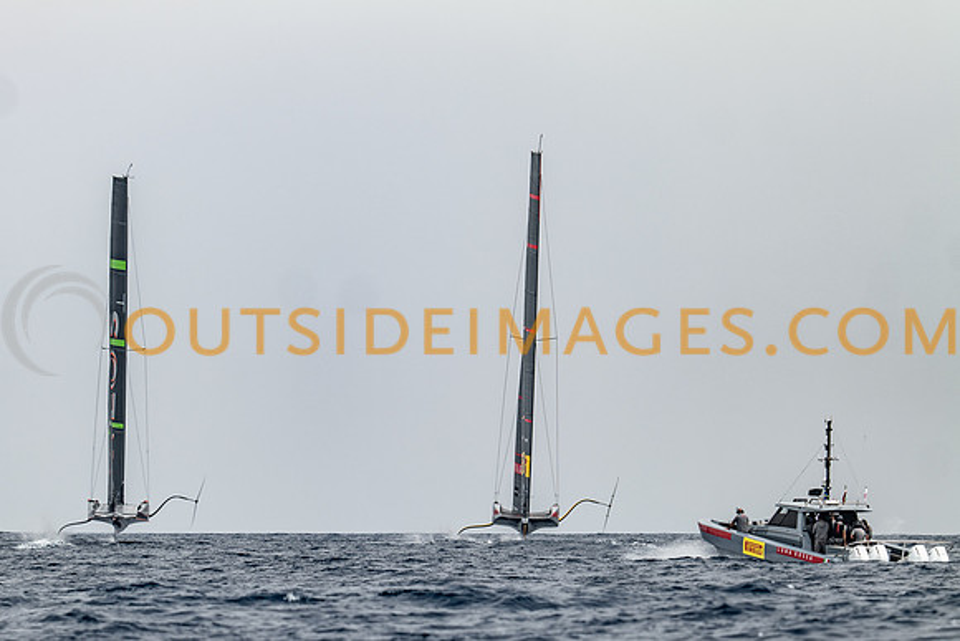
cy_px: 379
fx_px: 6557
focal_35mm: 246
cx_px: 381
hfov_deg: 8.4
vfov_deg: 5.6
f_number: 4
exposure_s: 1/1600
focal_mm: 200
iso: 100
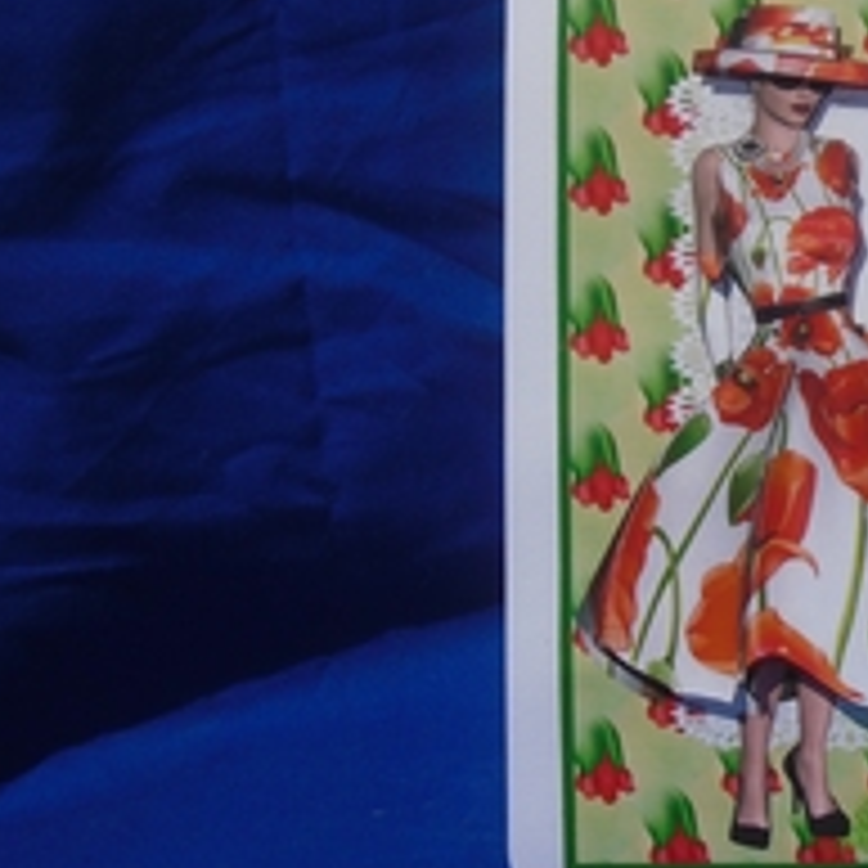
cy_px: 218
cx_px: 994
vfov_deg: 12.4
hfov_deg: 12.2
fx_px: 3972
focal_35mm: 140
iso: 100
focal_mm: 12
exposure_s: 1/250
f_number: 13.8
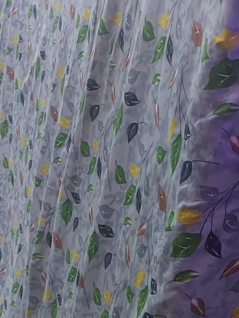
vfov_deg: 29.9
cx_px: 168
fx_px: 589
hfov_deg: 22.8
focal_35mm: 64
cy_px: 224
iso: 500
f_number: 1.8
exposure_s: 1/50
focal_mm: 5.06
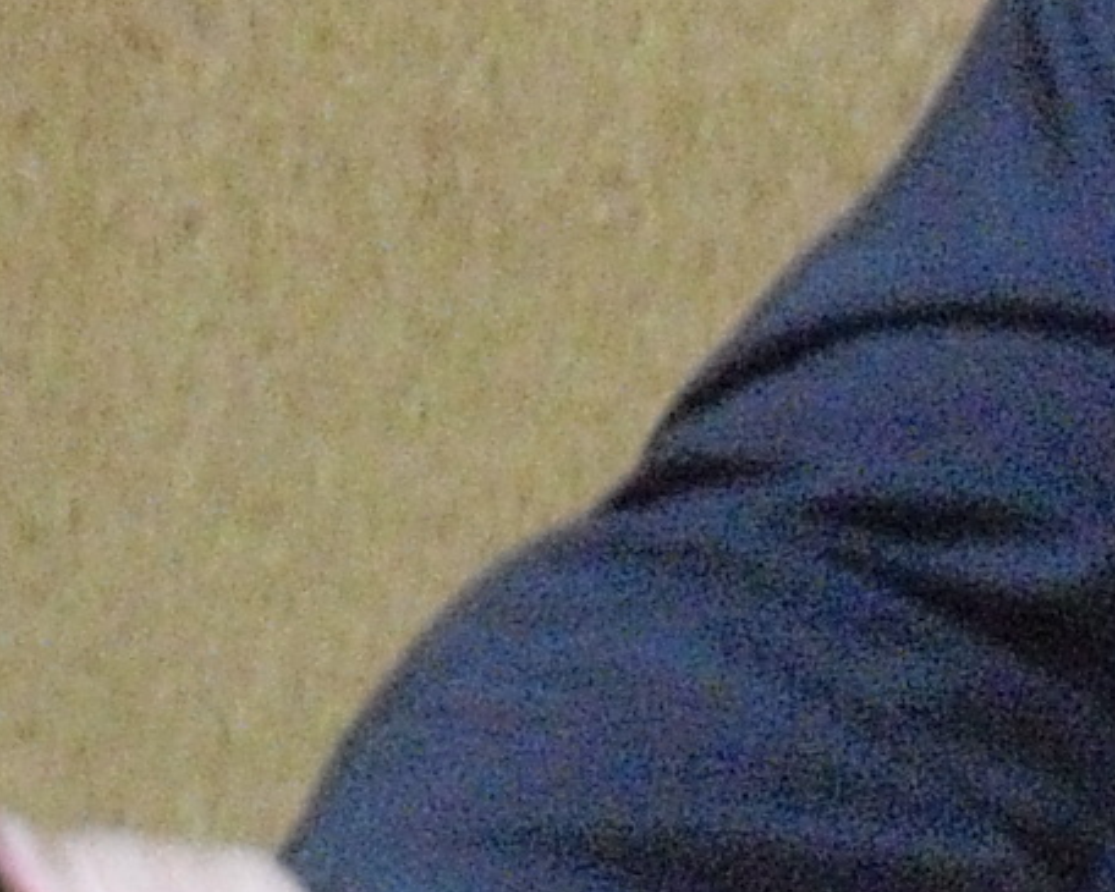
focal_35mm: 557
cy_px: -1129
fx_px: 18385
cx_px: 1988
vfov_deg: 2.8
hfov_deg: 3.5
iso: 800
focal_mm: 18.6
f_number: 5.2
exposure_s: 1/20
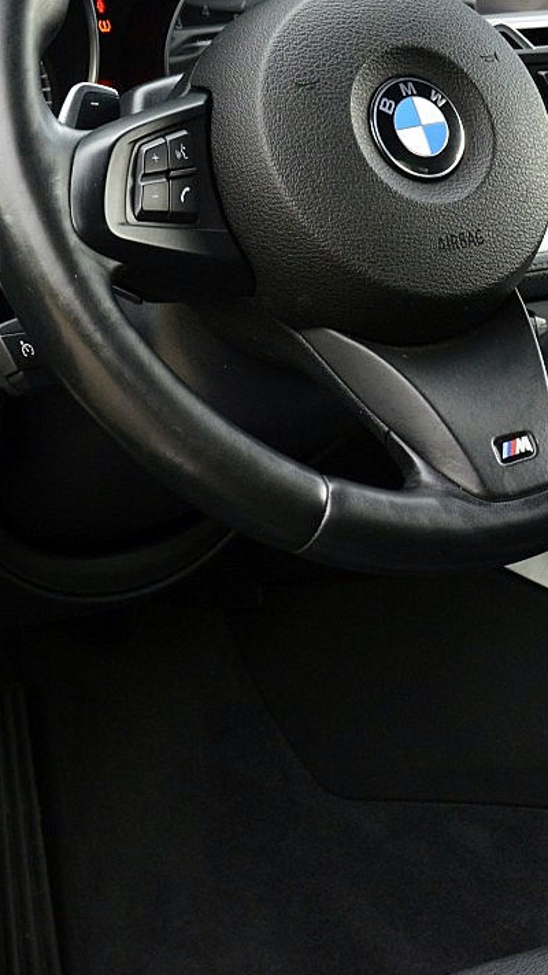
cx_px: 458
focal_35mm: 86
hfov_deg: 14.0
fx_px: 2224
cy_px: 238
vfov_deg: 24.5
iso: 800
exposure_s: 1/60
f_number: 7.1
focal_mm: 24
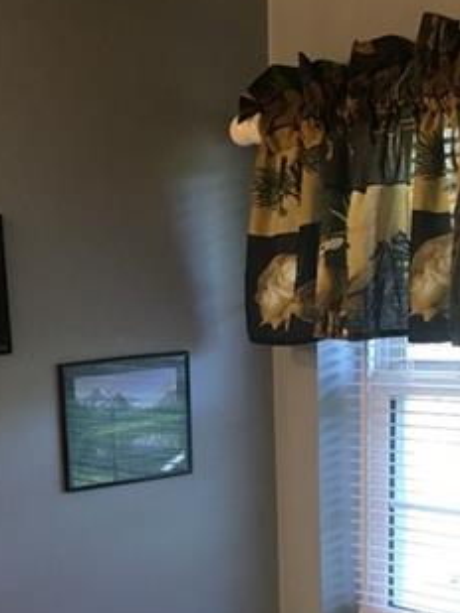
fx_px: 1275
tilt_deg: -11.9
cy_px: 607
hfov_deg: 19.9
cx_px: 18
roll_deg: +3.6
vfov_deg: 25.7
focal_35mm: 72
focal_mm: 4.15
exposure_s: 1/15
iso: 32
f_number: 2.2
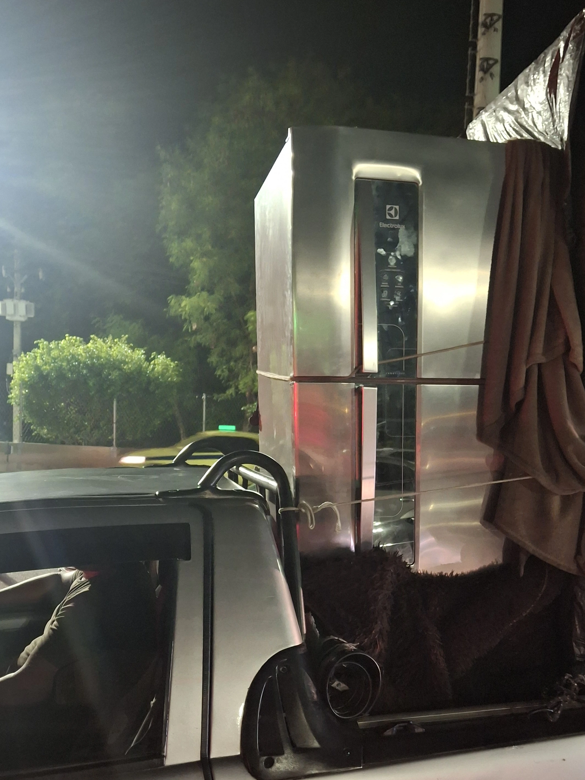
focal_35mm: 36
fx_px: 811
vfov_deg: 50.2
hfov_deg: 39.2
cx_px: 385
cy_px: 533
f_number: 1.8
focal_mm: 4.69
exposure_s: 1/24
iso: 320
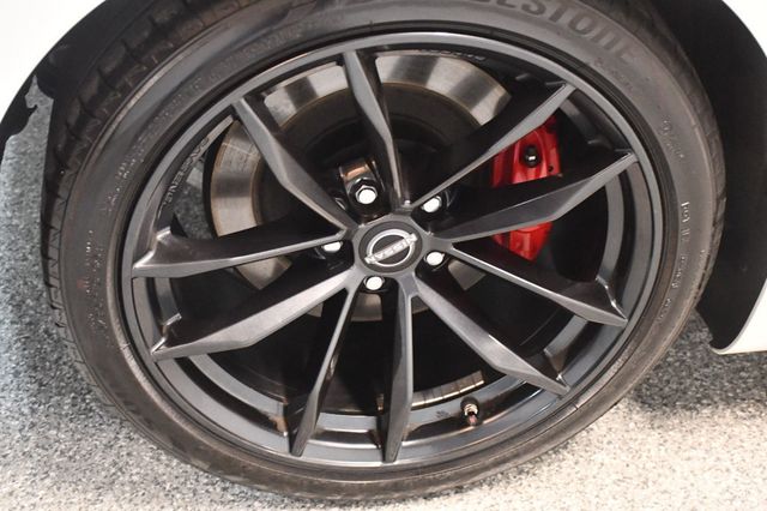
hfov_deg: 33.4
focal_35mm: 60
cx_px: 384
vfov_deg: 22.6
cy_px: 256
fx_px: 1278
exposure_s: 1/60
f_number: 4.5
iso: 8000
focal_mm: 40
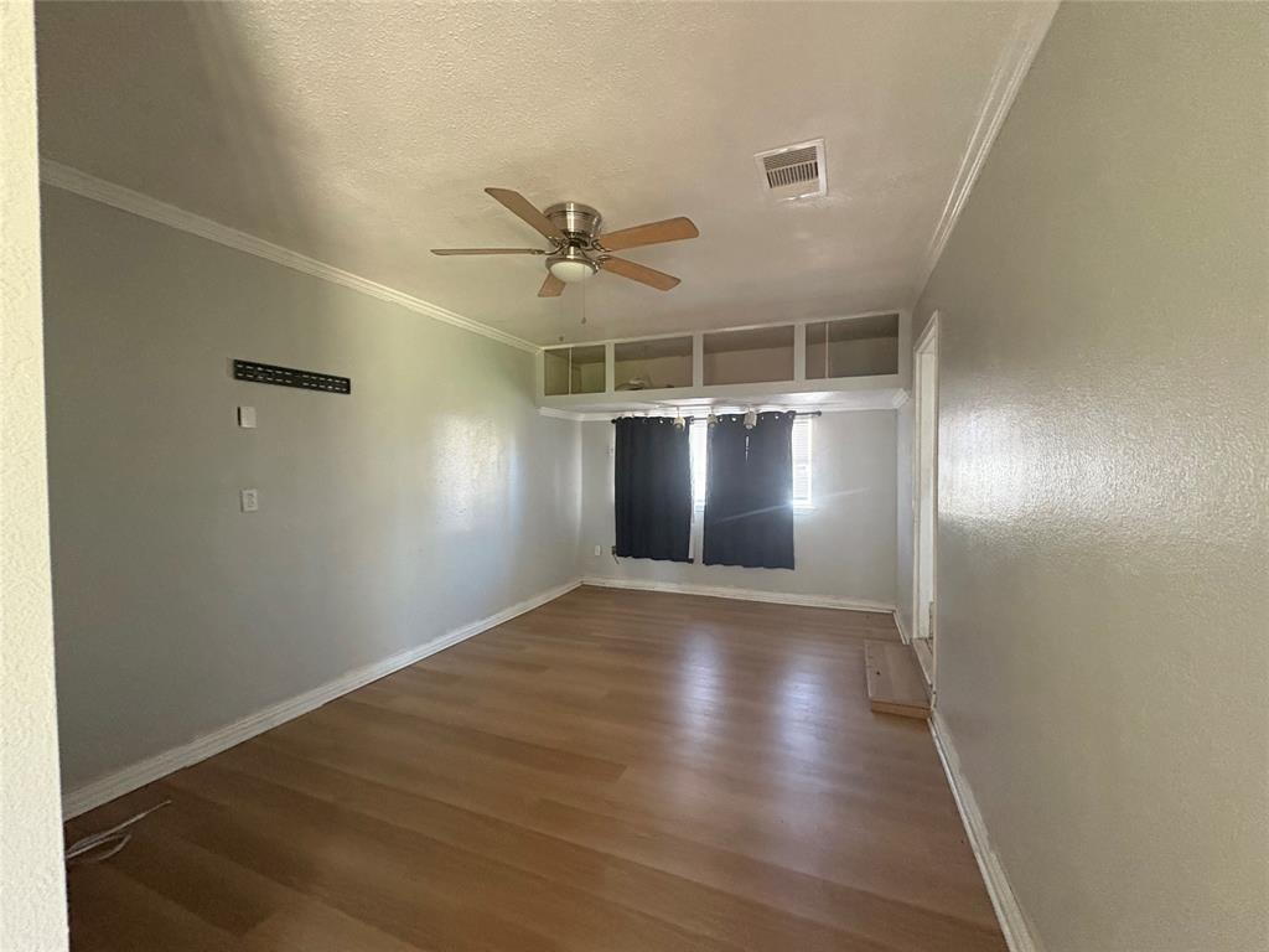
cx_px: 634
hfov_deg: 102.1
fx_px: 513
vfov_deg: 85.7
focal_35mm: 14
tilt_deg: -1.7
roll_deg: +2.5
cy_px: 476
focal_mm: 2.22
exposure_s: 1/57
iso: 800
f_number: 2.2
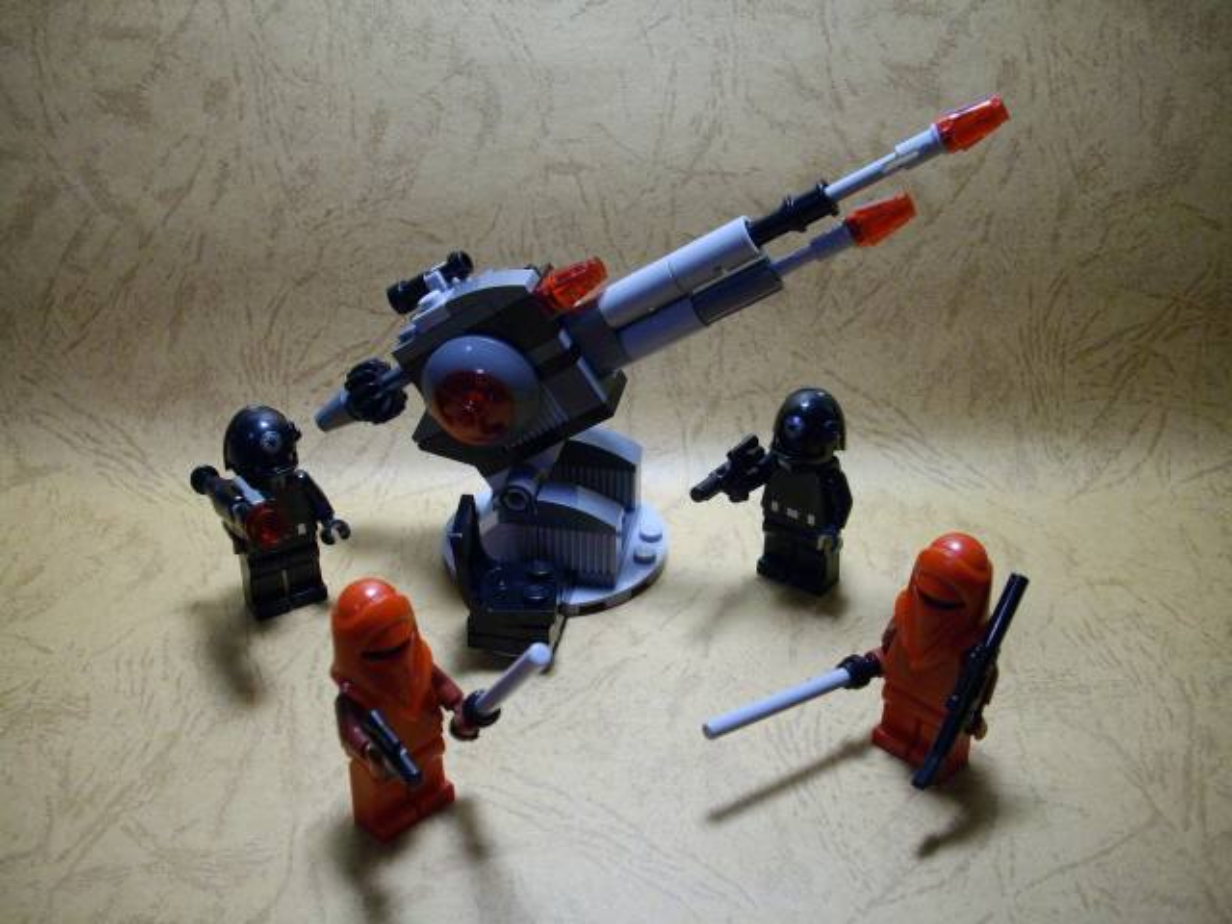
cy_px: 462
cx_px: 616
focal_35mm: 37
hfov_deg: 50.1
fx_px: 1317
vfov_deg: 38.7
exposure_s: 1/50
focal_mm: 6.2
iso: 241
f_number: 2.8
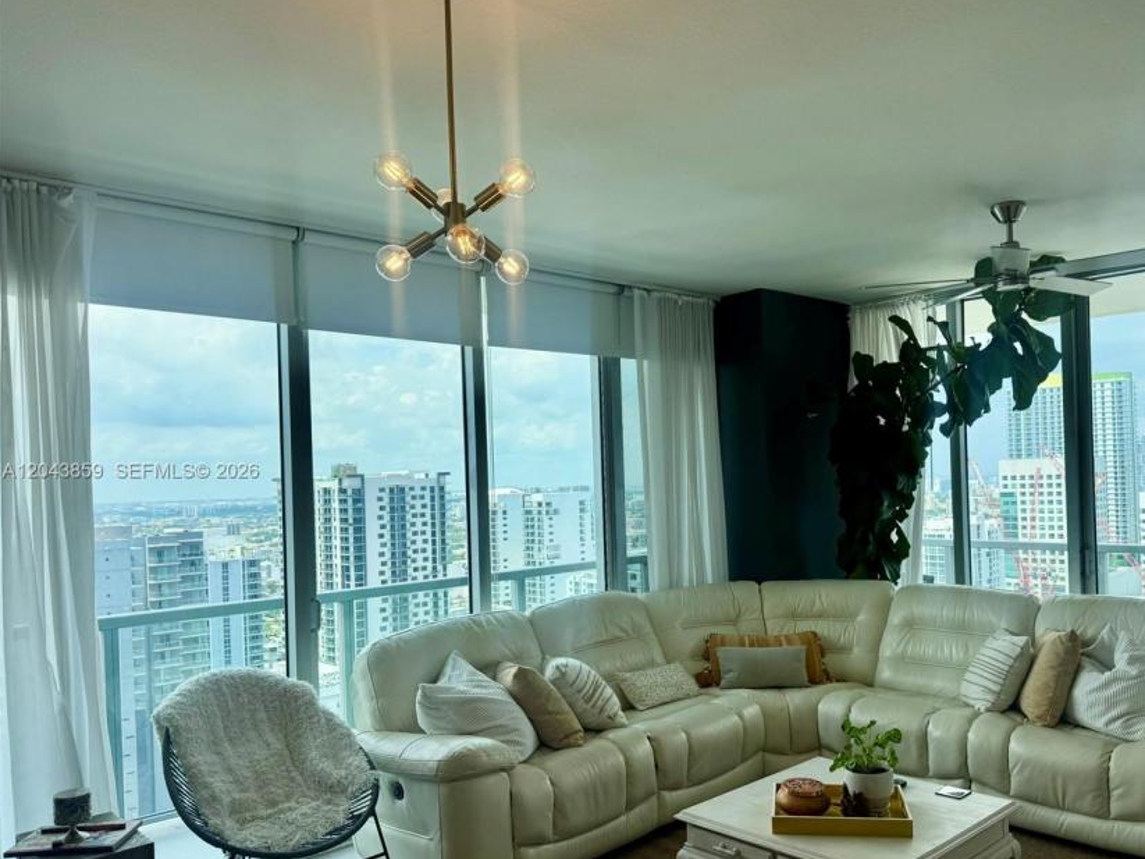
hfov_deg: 63.1
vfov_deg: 49.7
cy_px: 472
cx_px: 666
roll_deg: +1.9
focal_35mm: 28
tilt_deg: -0.3
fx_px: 926
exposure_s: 1/1721
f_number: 1.78
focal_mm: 6.76
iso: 80
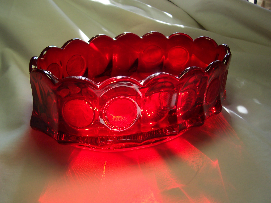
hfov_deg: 50.1
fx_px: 290
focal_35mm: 37
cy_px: 102
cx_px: 136
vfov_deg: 38.7
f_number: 2.8
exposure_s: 1/180
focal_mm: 5.6
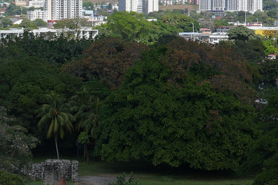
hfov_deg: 13.8
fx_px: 1136
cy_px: 123
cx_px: 10
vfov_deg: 9.3
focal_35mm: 147
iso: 100
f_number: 10
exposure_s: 1/200
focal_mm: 41
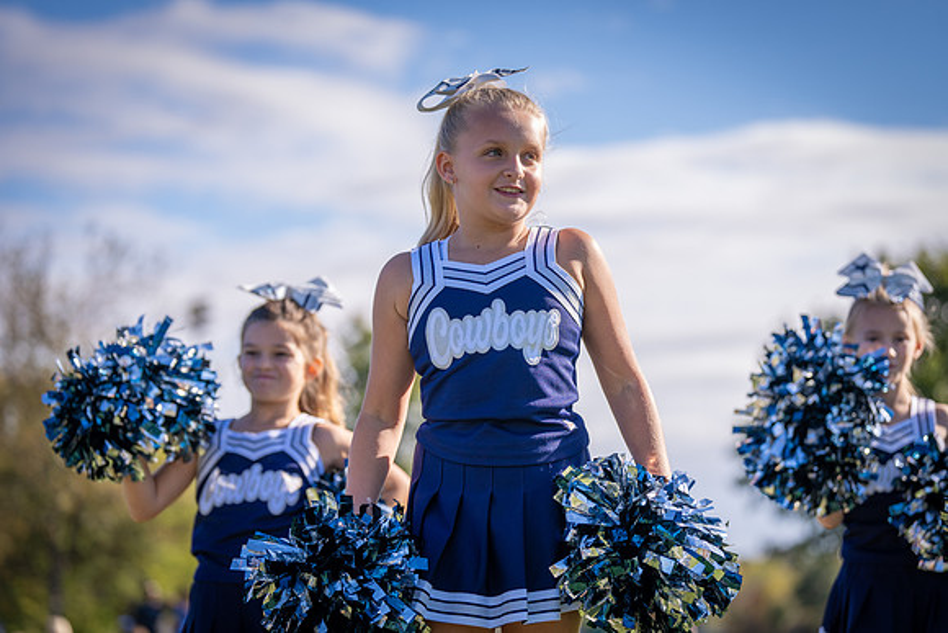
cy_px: 316
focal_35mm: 104
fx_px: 2739
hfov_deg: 19.6
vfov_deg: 13.2
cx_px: 474
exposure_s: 1/1250
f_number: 2.8
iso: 100
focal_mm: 104
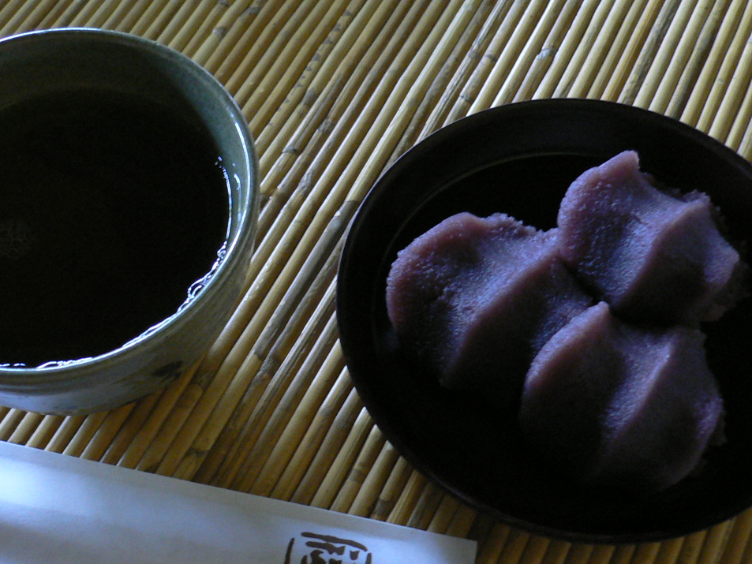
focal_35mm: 47
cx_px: 332
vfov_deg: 30.9
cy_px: 308
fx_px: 1021
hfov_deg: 40.4
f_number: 2.8
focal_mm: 5.8
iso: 200
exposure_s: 1/8
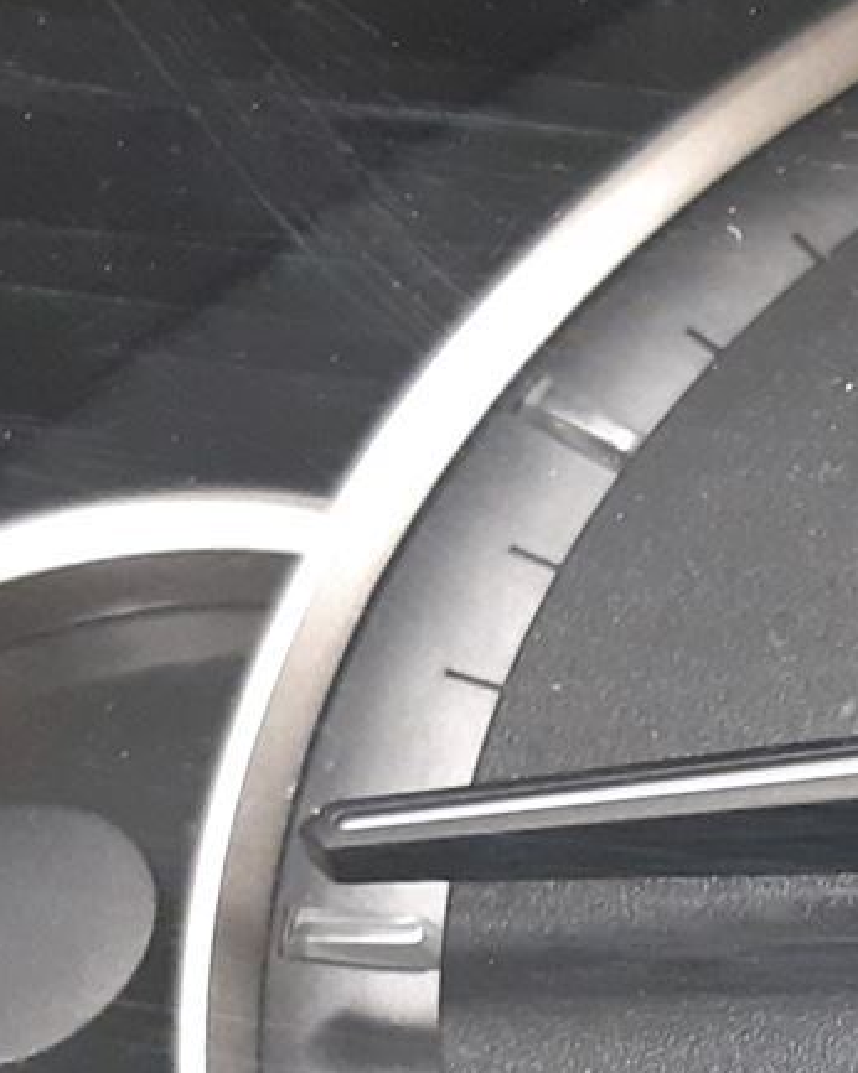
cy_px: 964
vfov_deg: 15.8
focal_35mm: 120
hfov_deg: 12.6
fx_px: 3812
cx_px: 945
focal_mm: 3.93
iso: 250
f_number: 1.7
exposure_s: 1/33
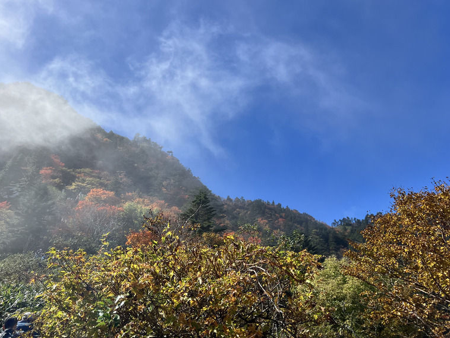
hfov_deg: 63.4
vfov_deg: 49.7
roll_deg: +5.7
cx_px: 208
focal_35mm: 28
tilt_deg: +32.7
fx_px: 364
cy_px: 158
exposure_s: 1/5076
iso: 50
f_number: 1.5
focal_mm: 5.7
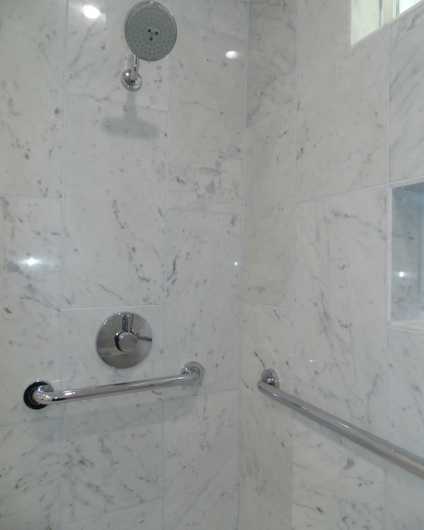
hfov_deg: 60.9
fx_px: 361
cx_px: 213
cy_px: 258
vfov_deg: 72.6
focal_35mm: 23
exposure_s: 1/30
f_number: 3.1
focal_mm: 4
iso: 160
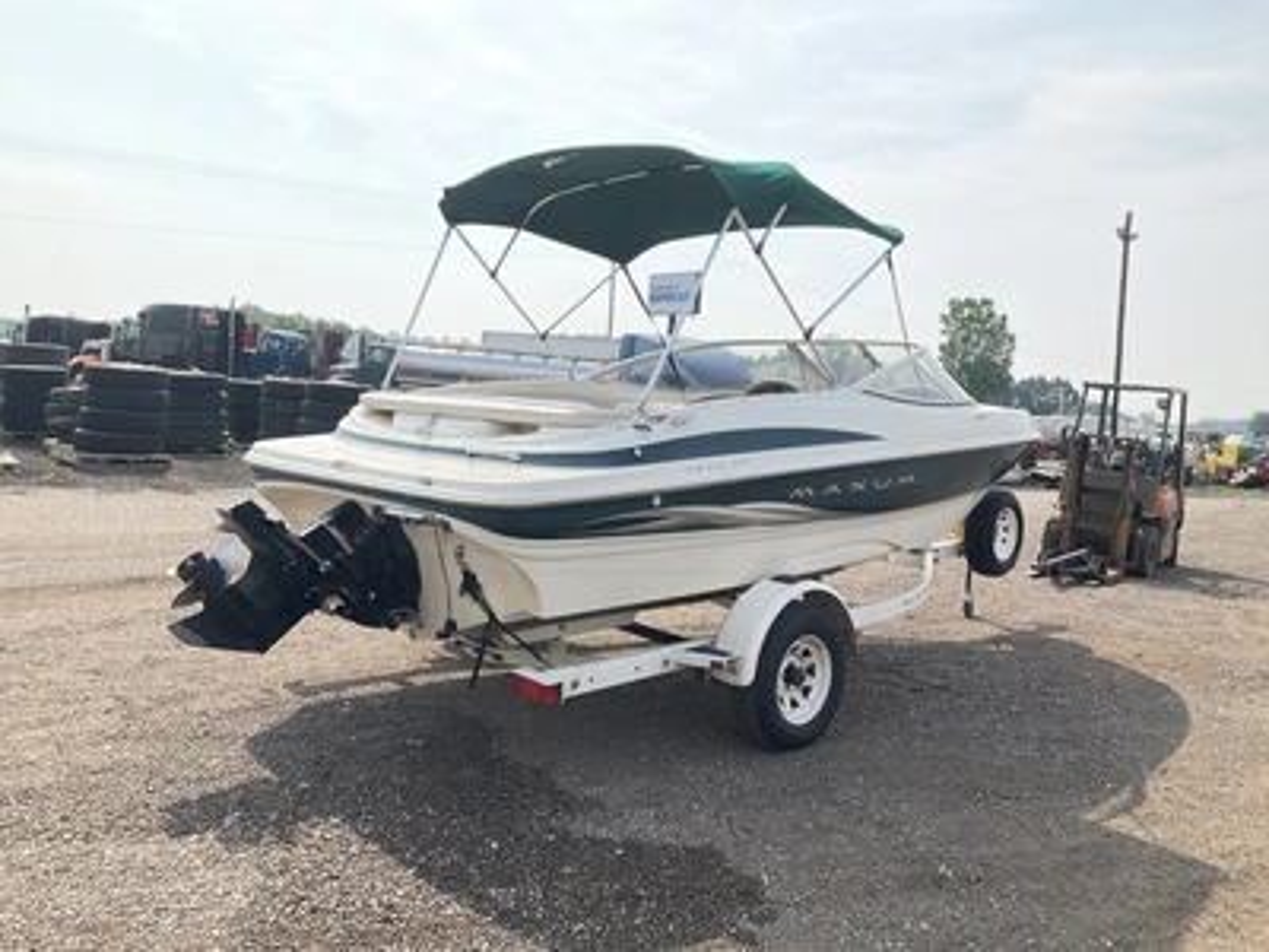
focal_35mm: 29
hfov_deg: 61.7
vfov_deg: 48.2
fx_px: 1063
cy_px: 476
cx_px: 634
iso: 25
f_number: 1.8
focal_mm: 3
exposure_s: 1/2667
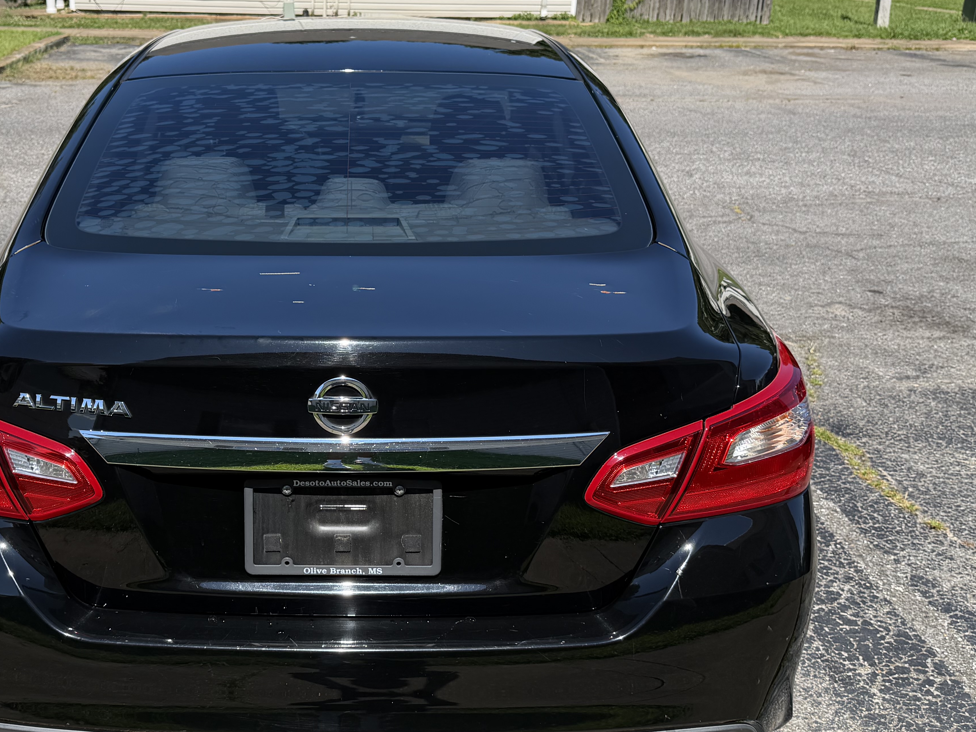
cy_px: 356
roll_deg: -0.4
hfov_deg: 46.2
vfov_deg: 36.0
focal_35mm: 40
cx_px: 343
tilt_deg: -19.8
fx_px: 1128
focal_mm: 6.76
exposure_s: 1/3425
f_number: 1.78
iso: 80
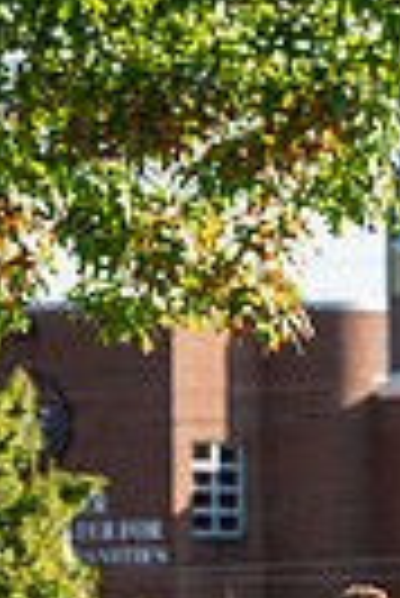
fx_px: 7846
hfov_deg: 2.9
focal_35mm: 472
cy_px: 715
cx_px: 490
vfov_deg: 4.4
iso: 160
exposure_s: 1/1000
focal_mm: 140
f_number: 3.5
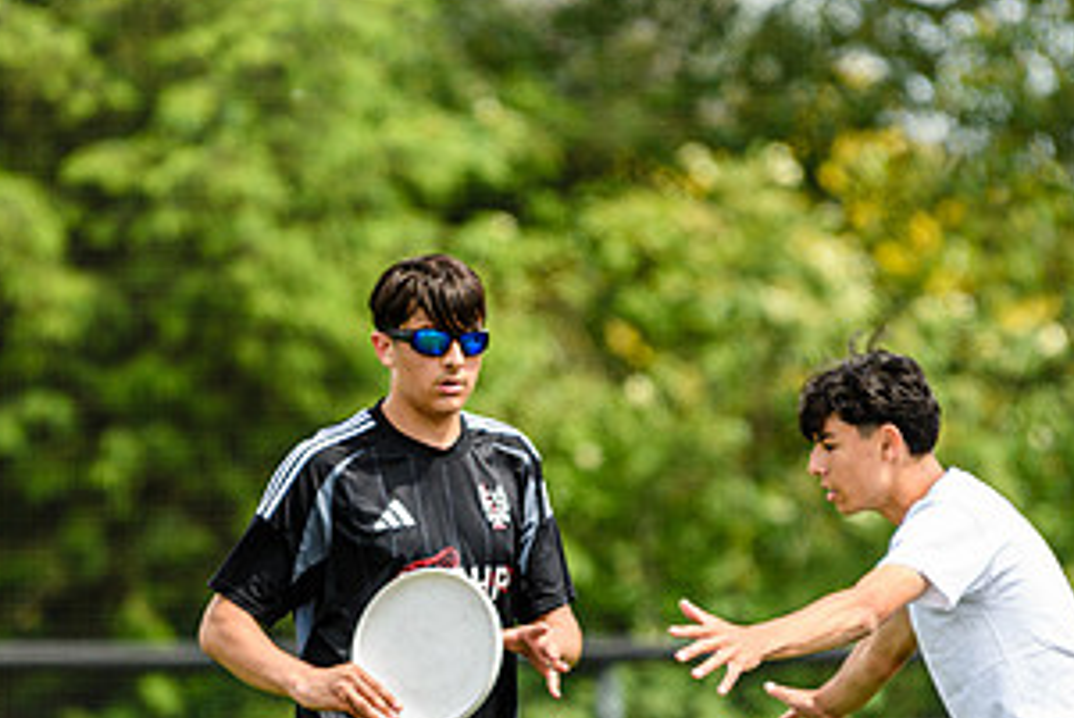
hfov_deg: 3.6
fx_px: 17251
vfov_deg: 2.4
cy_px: 666
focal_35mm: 578
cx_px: 439
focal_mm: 200
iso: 140
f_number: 3.2
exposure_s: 1/1000
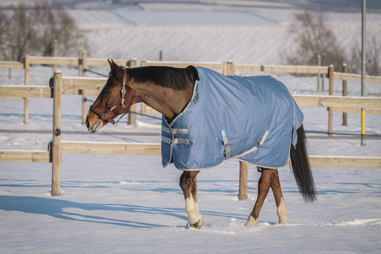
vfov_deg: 4.7
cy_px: 127
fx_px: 3112
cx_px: 190
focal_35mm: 294
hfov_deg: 7.0
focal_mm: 196
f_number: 5.6
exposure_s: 1/2000
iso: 320
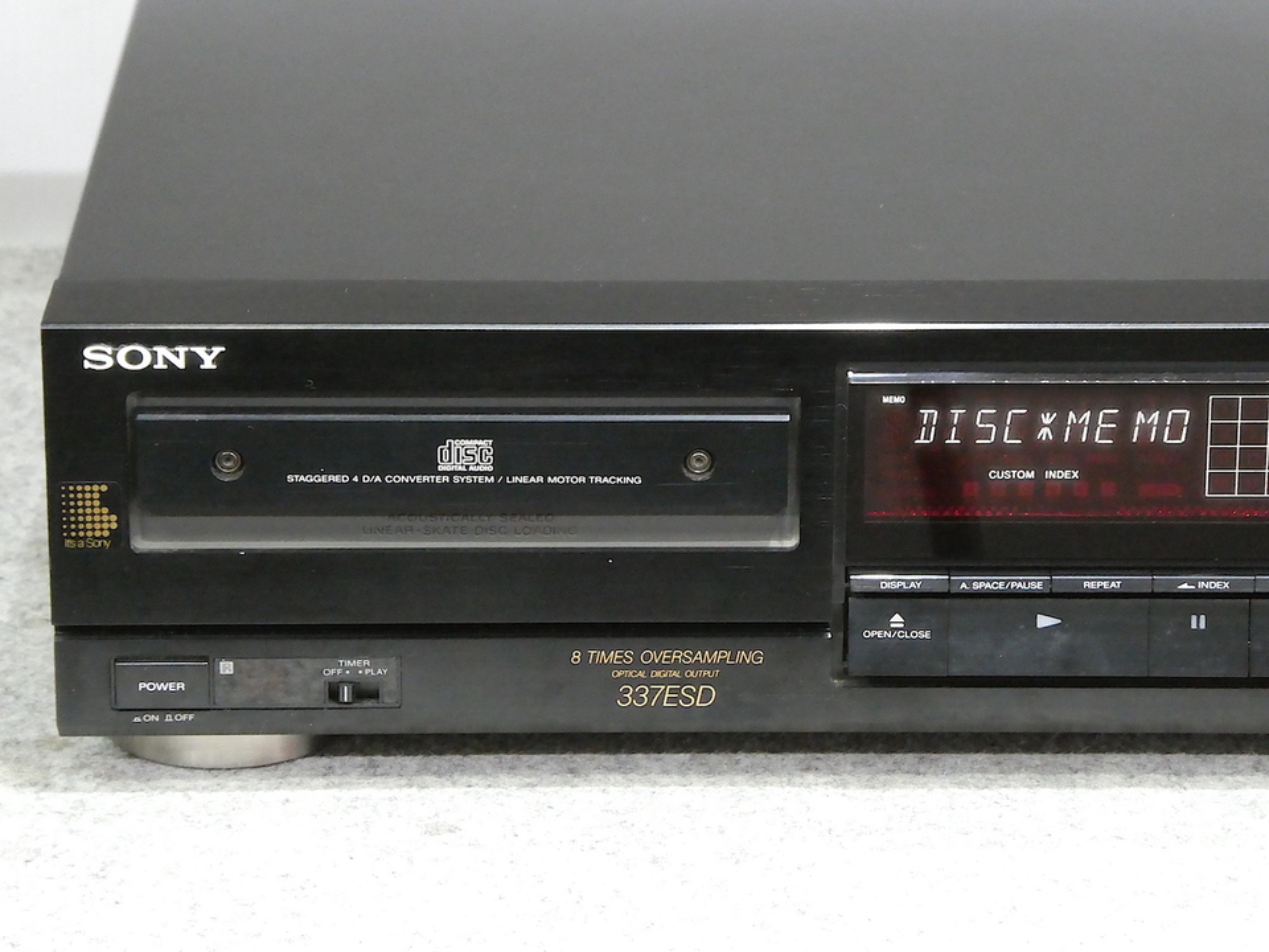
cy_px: 476
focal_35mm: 143
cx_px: 634
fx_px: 5242
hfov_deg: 13.8
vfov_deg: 10.4
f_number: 6.3
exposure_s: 1/13
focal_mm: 25.6
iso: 1600
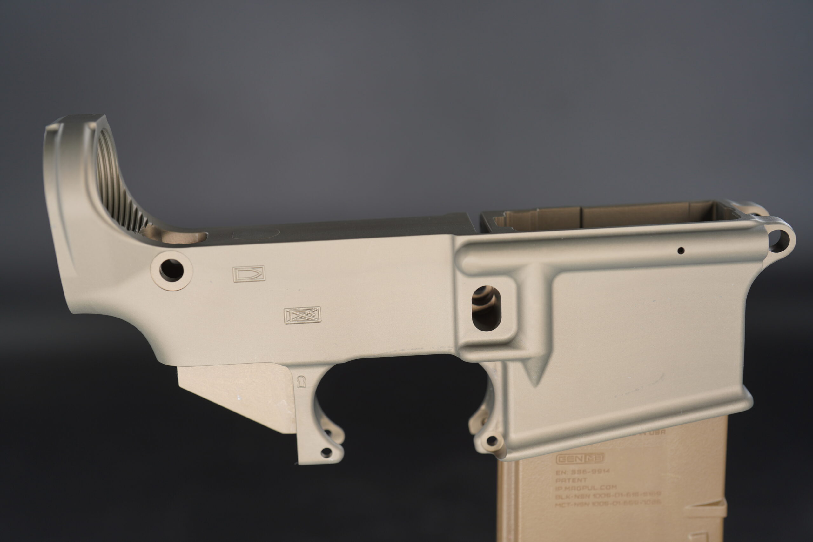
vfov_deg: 27.0
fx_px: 1129
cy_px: 271
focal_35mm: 50
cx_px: 406
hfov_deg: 39.6
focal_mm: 50
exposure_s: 1/60
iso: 125
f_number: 4
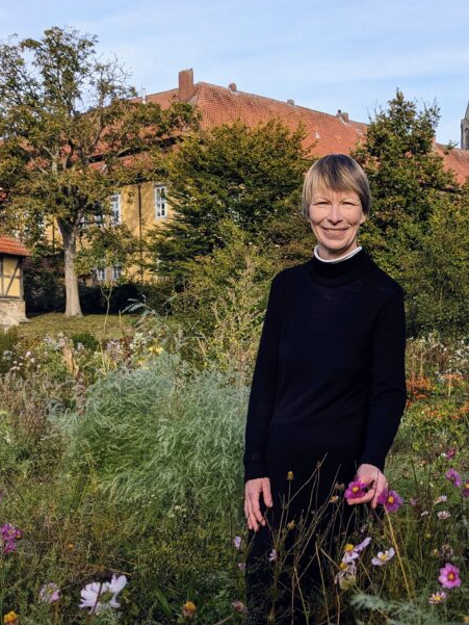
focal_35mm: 46
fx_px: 831
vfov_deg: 41.1
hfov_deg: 30.8
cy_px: 372
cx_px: 369
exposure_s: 1/1805
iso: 65
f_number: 1.73
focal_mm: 4.38
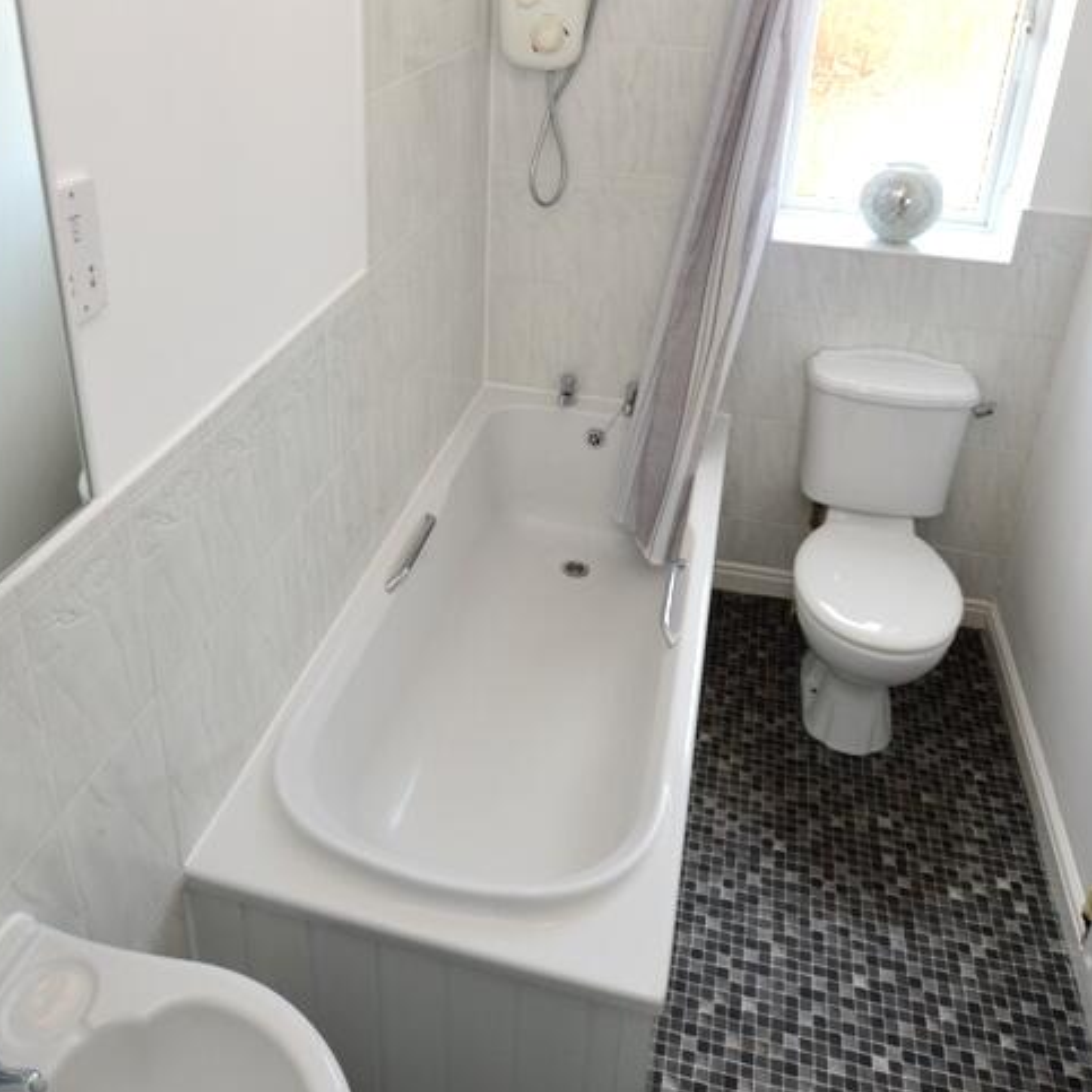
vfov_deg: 57.6
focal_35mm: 27
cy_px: 352
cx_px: 473
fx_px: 964
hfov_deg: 58.9
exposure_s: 1/60
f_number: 5.6
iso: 125
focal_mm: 10
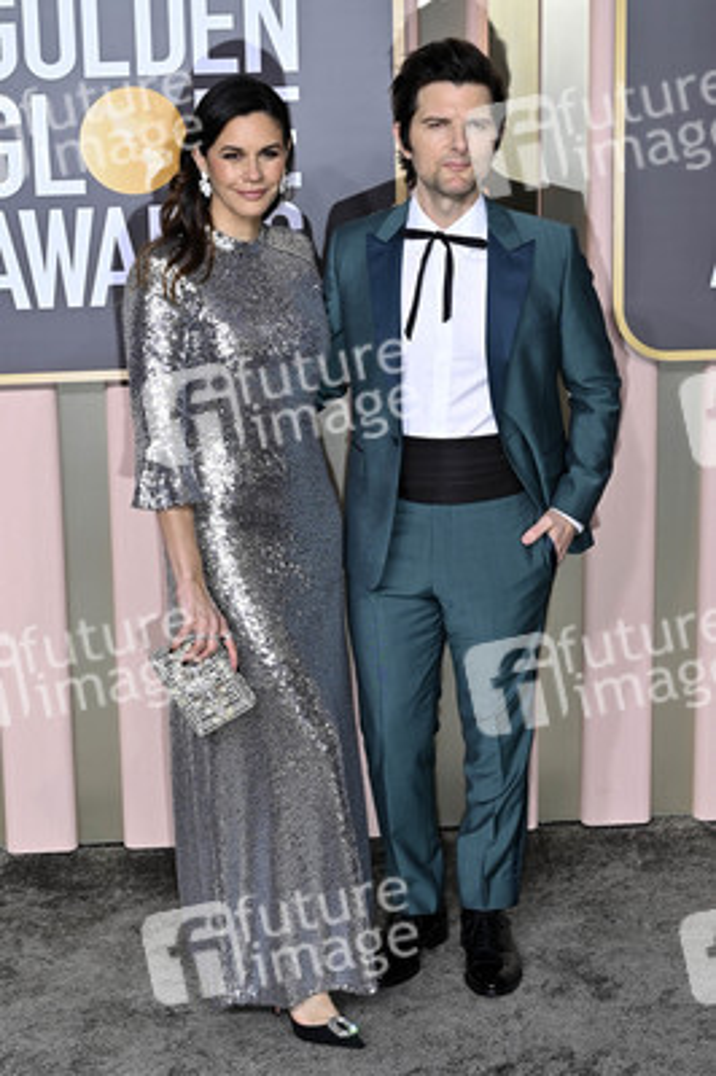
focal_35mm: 72
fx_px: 2152
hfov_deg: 18.9
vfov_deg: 28.1
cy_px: 538
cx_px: 358
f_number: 8
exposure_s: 1/200
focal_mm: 72
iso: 400
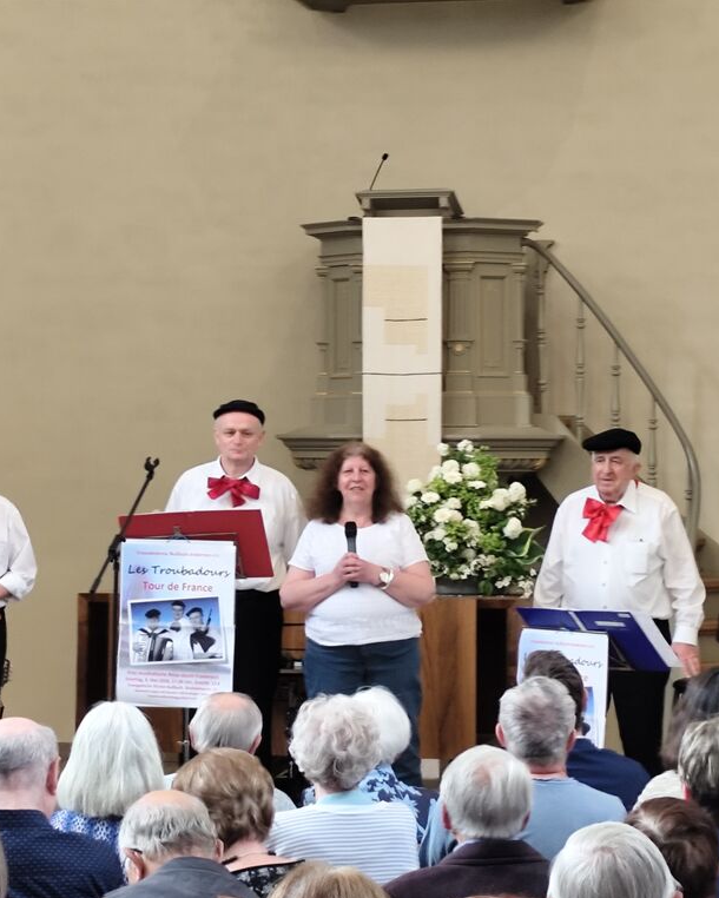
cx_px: 258
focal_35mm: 122
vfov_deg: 15.8
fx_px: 3244
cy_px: 451
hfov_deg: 12.6
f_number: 1.65
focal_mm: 6.19
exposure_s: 1/25
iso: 200
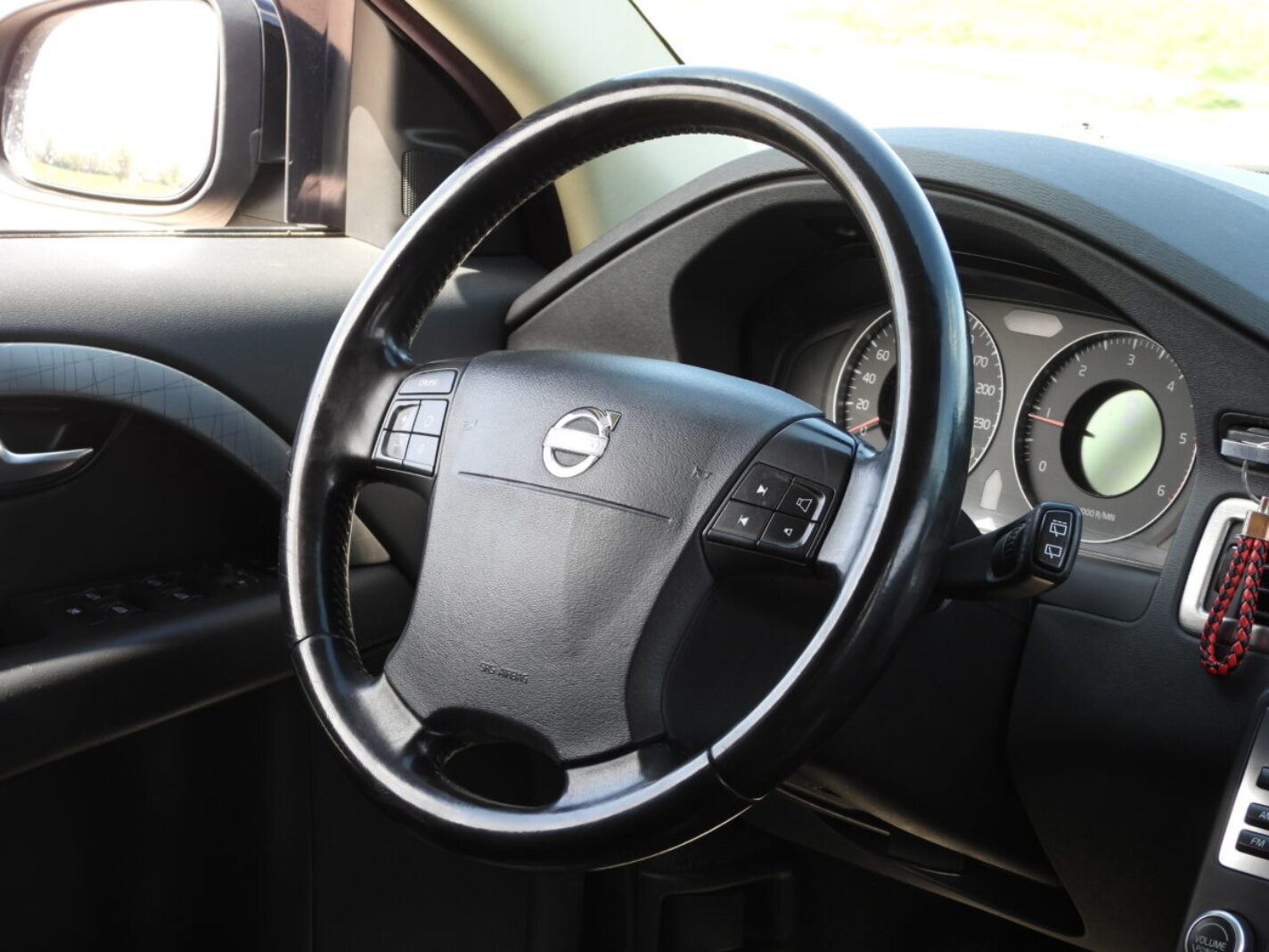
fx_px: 2933
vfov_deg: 18.4
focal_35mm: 80
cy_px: 476
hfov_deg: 24.4
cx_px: 634
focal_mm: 14.4
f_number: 3.5
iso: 100
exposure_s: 1/80
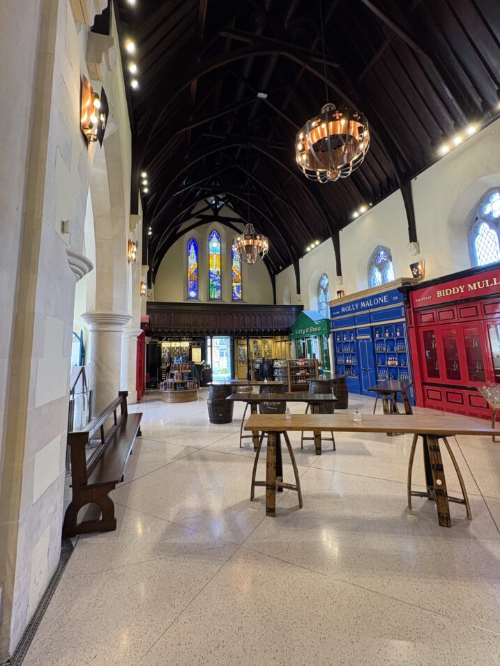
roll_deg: +0.4
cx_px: 240
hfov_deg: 81.7
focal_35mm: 15
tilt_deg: +8.6
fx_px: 289
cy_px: 314
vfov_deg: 98.1
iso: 200
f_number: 2.2
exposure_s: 1/50
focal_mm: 2.22
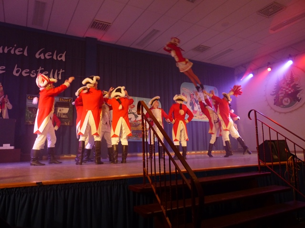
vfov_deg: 53.1
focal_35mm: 26
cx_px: 152
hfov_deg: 67.3
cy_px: 114
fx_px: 229
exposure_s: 1/60
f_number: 2.8
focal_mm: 4.7
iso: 320
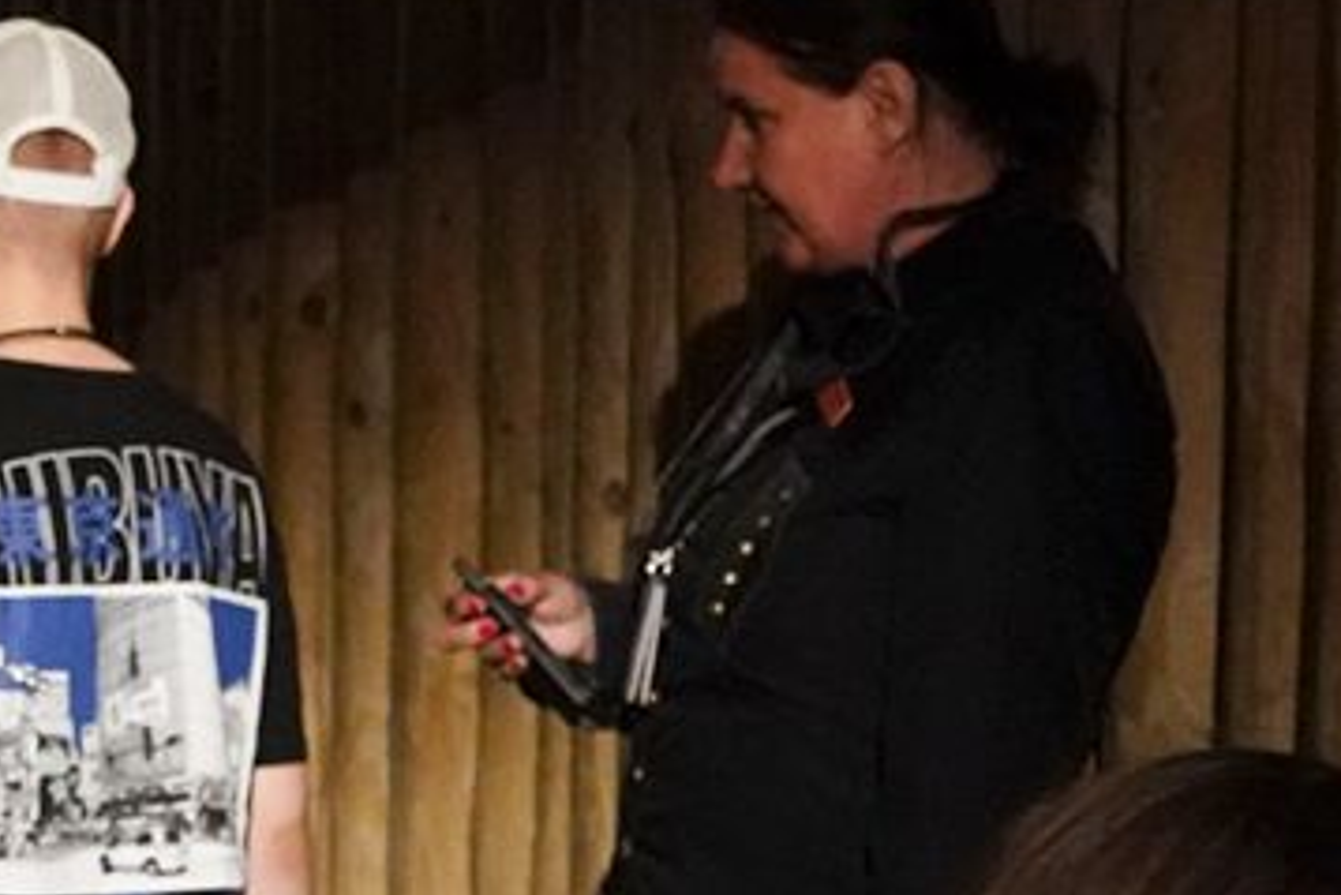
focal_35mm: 134
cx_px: -603
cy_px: 408
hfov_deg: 14.4
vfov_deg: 10.2
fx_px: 4993
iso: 6400
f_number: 4
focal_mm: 24
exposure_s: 1/80
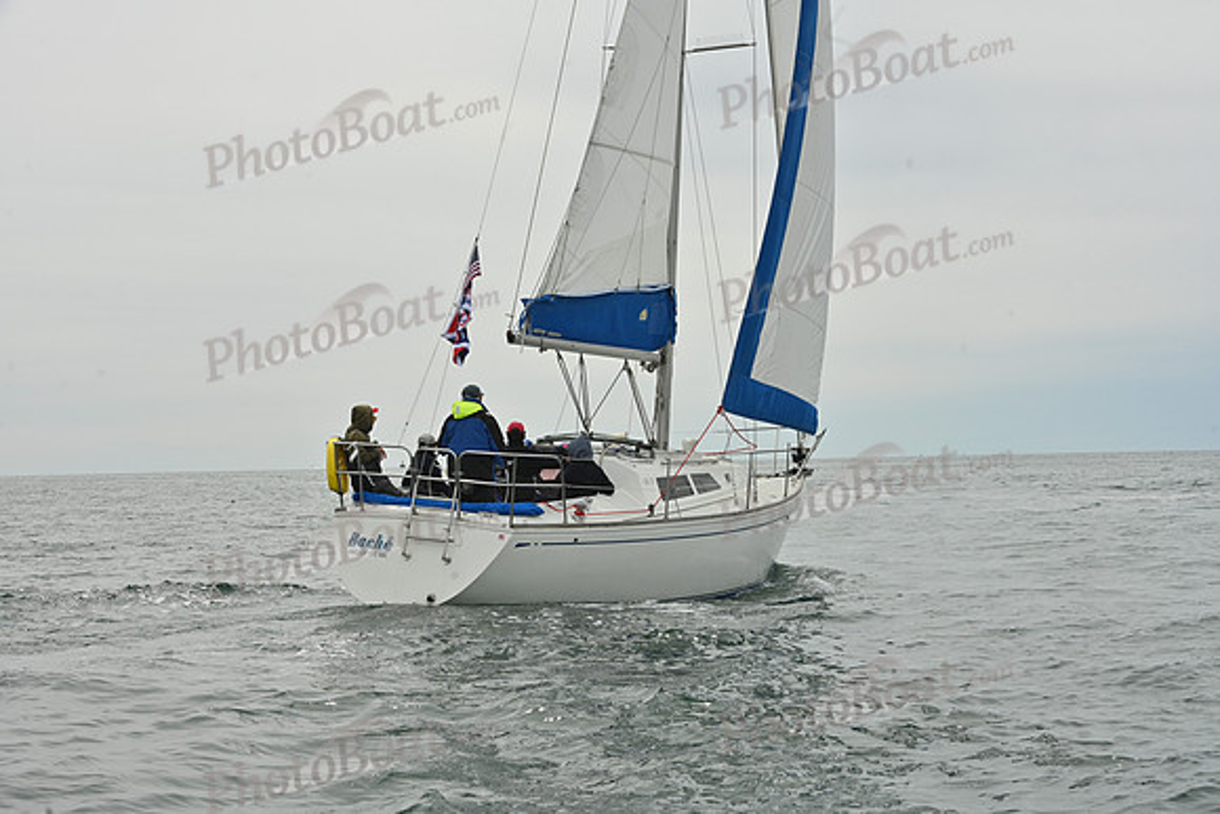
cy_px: 407
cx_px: 610
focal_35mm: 70
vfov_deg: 19.5
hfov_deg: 28.8
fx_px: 2373
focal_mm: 70
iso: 320
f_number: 13
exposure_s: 1/800
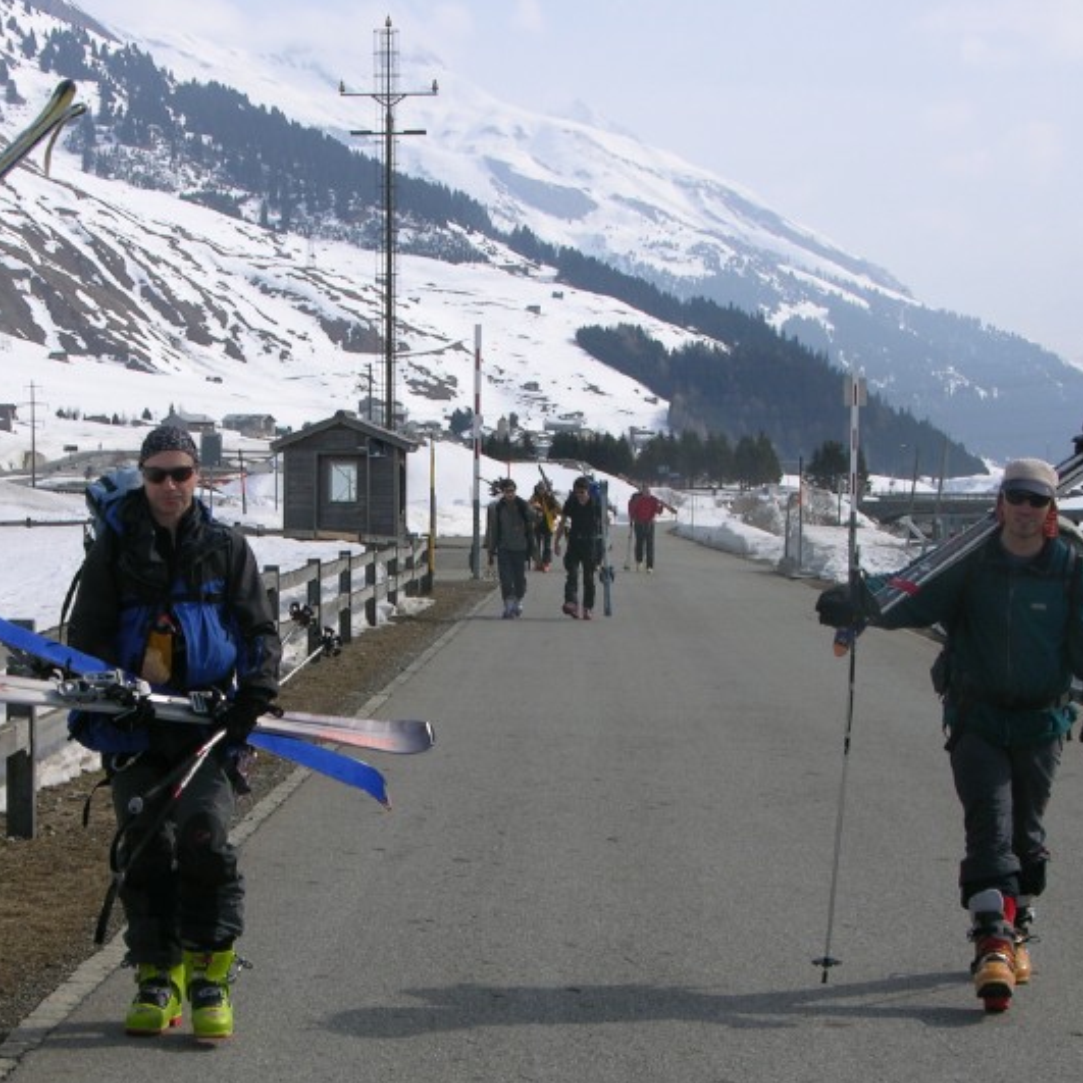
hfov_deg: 18.8
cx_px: 377
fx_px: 3256
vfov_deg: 18.8
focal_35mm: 92
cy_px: 767
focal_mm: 13.7
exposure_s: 1/366
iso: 50
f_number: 6.2
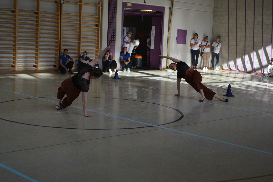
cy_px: 91
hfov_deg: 35.1
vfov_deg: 23.8
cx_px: 136
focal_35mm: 57
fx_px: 432
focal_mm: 38
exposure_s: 1/500
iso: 500
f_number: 5
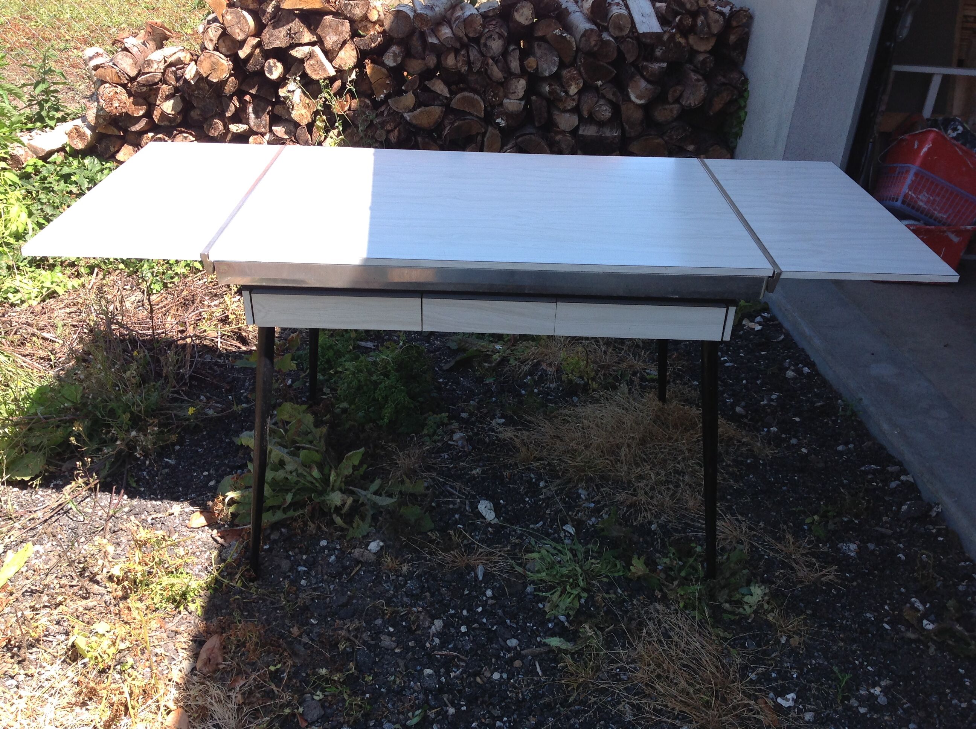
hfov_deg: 52.7
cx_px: 488
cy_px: 364
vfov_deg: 40.6
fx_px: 985
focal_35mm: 35
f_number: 2.4
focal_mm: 4.28
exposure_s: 1/512
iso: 50
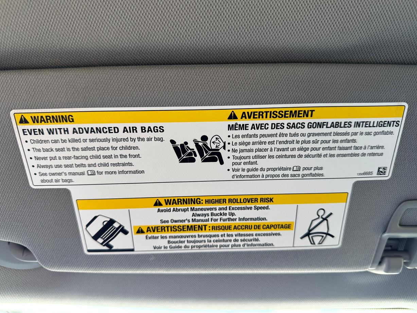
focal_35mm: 25
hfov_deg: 69.4
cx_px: 212
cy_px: 151
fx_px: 301
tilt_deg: +47.5
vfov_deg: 54.9
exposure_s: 1/121
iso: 125
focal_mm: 6.76
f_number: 1.78
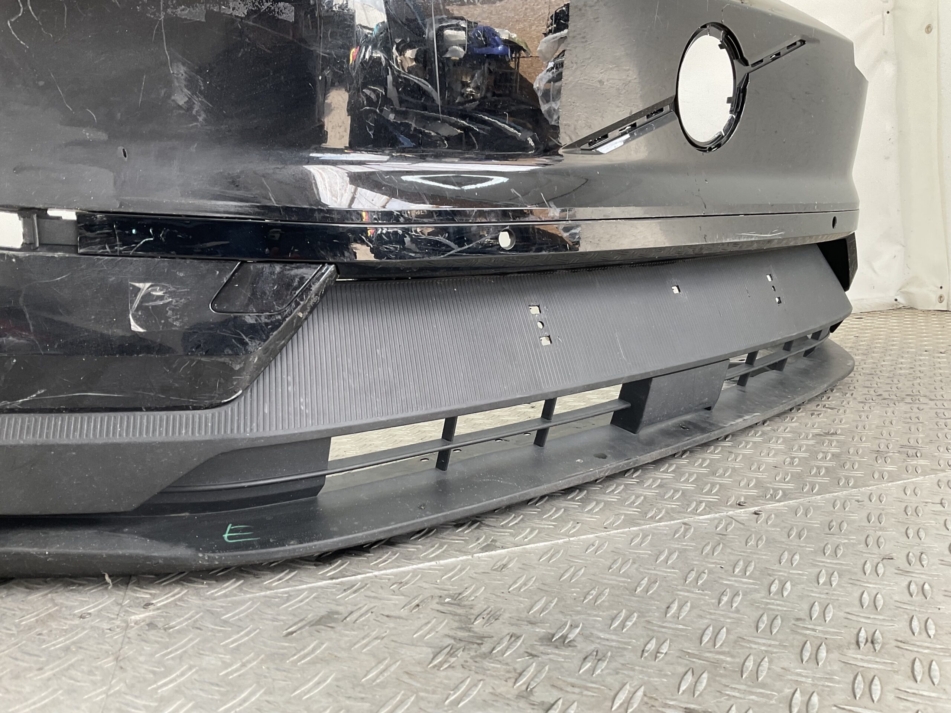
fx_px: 797
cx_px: 476
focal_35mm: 29
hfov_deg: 61.7
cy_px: 356
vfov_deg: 48.2
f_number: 1.8
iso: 40
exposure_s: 1/120
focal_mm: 3
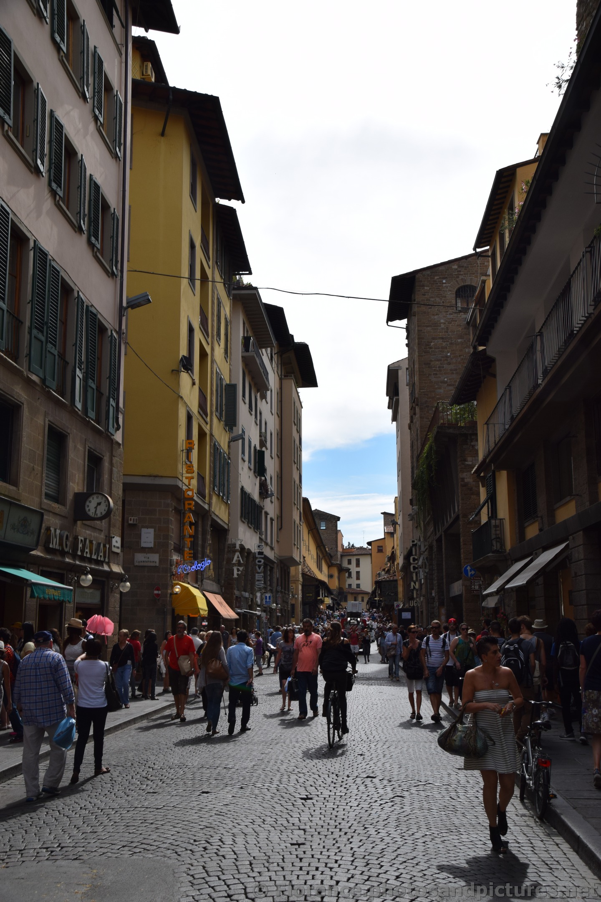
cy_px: 451
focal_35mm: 39
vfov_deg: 49.6
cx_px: 300
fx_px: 977
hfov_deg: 34.2
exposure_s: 1/400
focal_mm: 26
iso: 200
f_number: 10
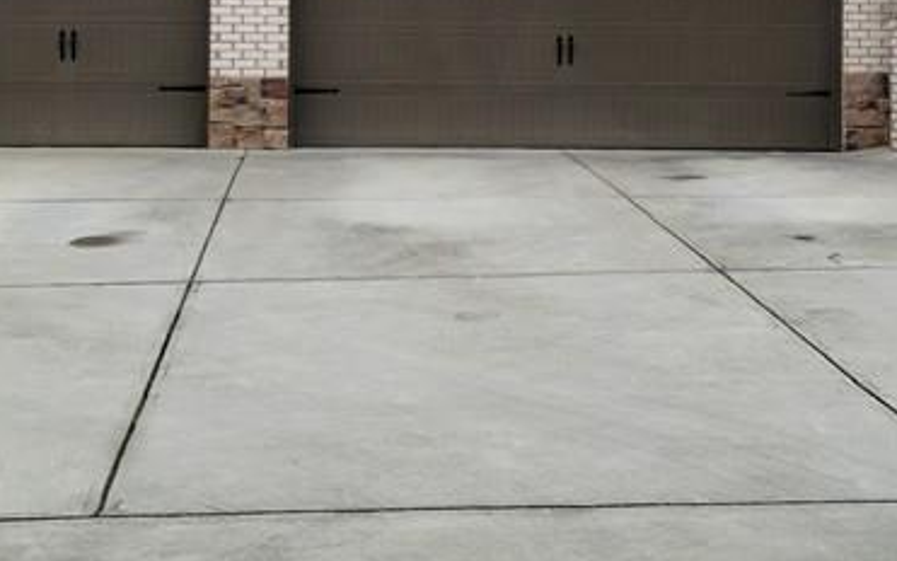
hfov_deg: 25.2
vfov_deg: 15.5
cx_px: 476
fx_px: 2005
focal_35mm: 82
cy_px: -73
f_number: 2
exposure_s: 1/313
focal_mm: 5.9
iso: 25
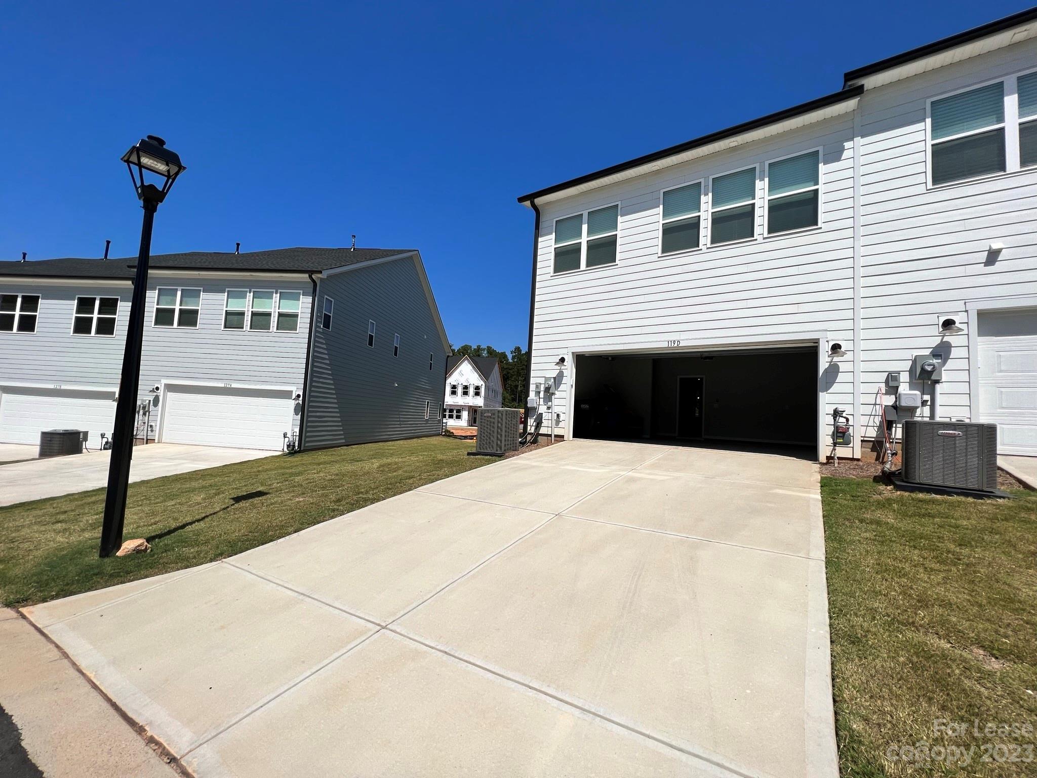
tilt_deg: +4.9
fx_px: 389
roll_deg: -2.8
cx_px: 518
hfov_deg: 106.2
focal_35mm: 13
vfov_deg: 89.9
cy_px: 389
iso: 32
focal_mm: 1.57
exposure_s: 1/3311
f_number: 1.8
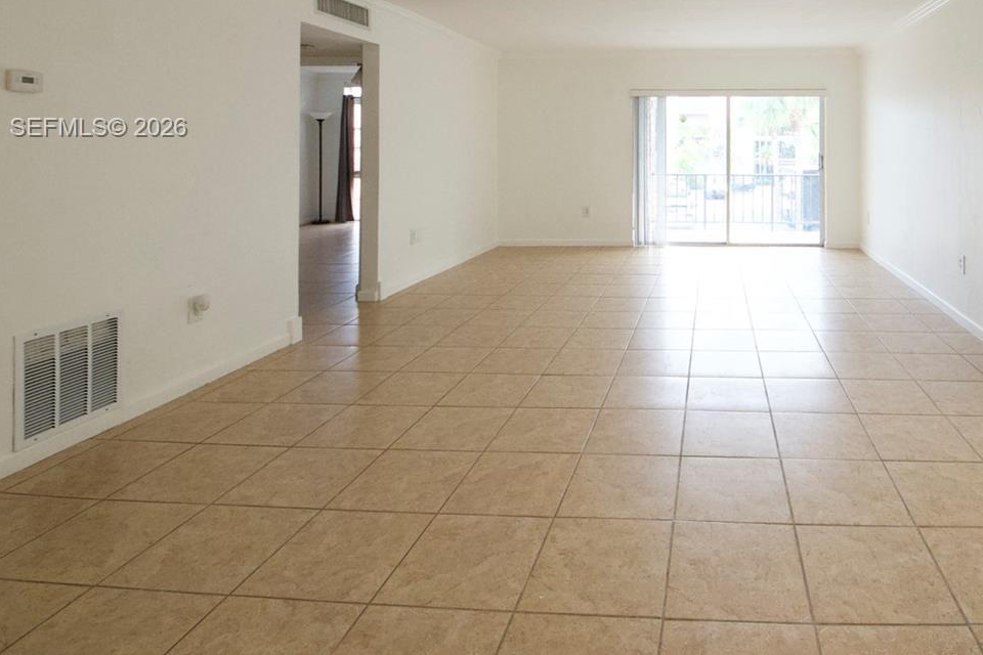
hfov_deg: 80.0
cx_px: 687
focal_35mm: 20
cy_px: 129
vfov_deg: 57.2
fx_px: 546
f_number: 9
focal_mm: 8
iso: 3200
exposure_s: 1/250
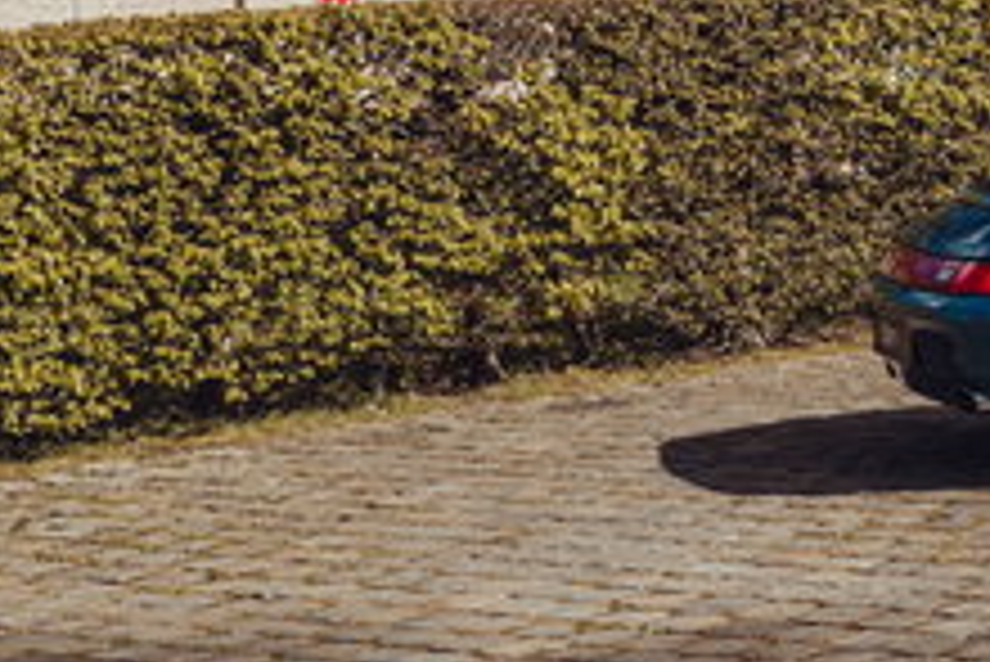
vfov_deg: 11.1
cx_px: 1652
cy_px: -16
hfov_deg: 15.0
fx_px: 3357
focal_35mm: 122
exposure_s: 1/160
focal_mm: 35
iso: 125
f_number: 7.1
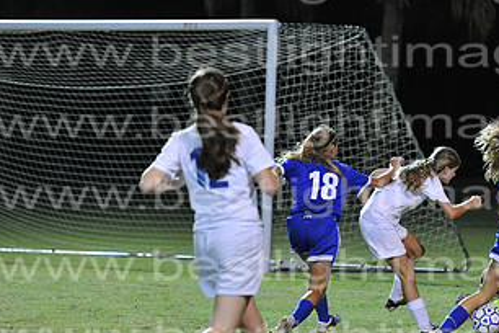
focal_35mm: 294
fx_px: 4075
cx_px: 369
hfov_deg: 7.0
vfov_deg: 4.7
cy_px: 233
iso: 5000
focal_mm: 155
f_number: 3.5
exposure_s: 1/500
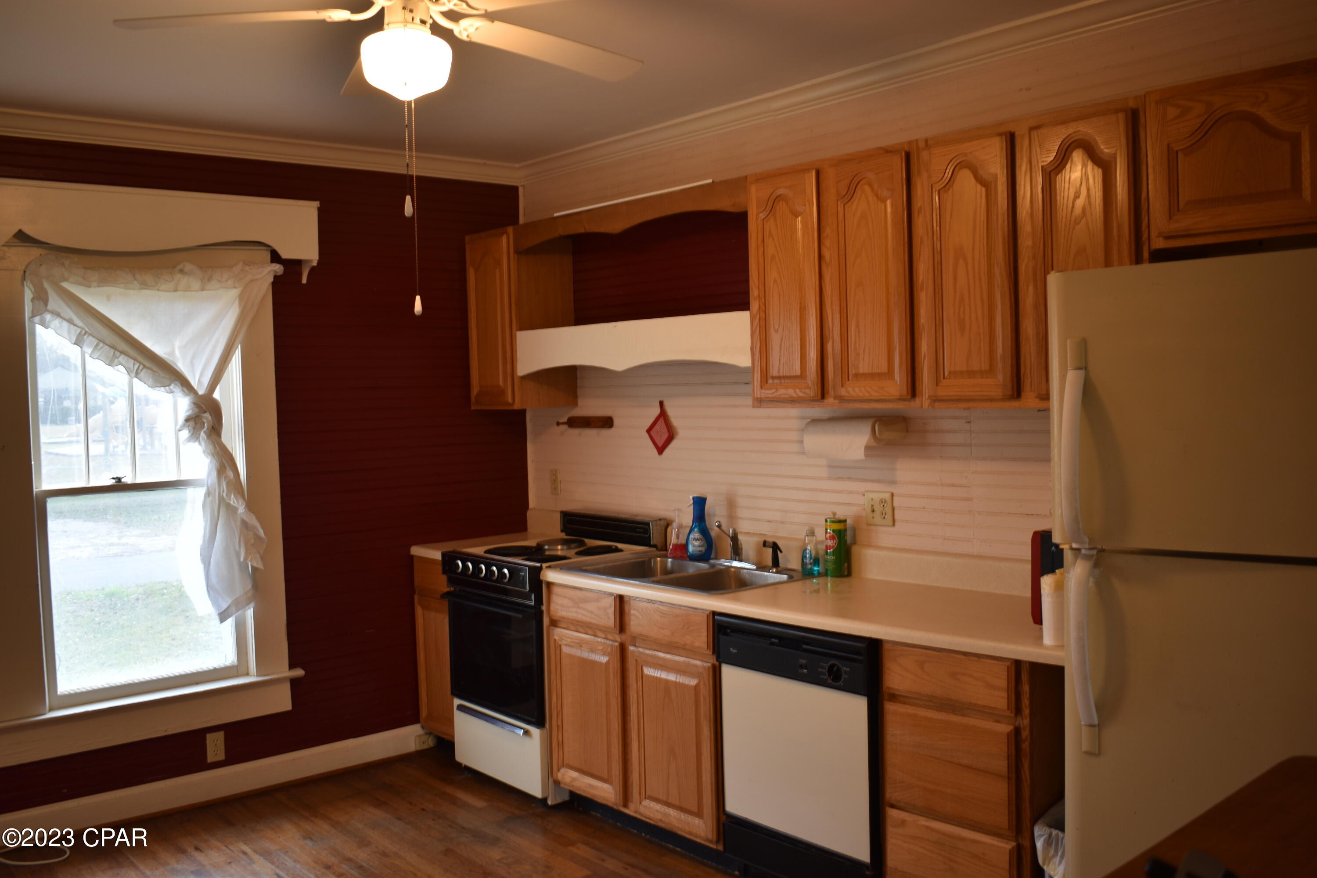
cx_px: 658
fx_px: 1152
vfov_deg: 41.7
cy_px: 439
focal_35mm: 32
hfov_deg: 59.5
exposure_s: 1/10
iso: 100
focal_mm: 21
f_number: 3.8
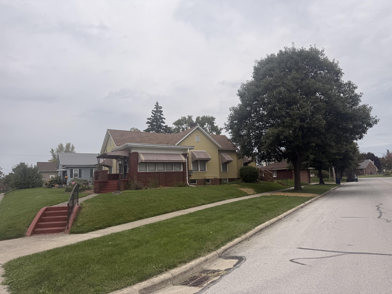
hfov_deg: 71.6
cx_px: 196
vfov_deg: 56.8
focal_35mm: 24
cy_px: 147
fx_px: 272
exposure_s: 1/1812
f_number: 1.78
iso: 80
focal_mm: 6.76
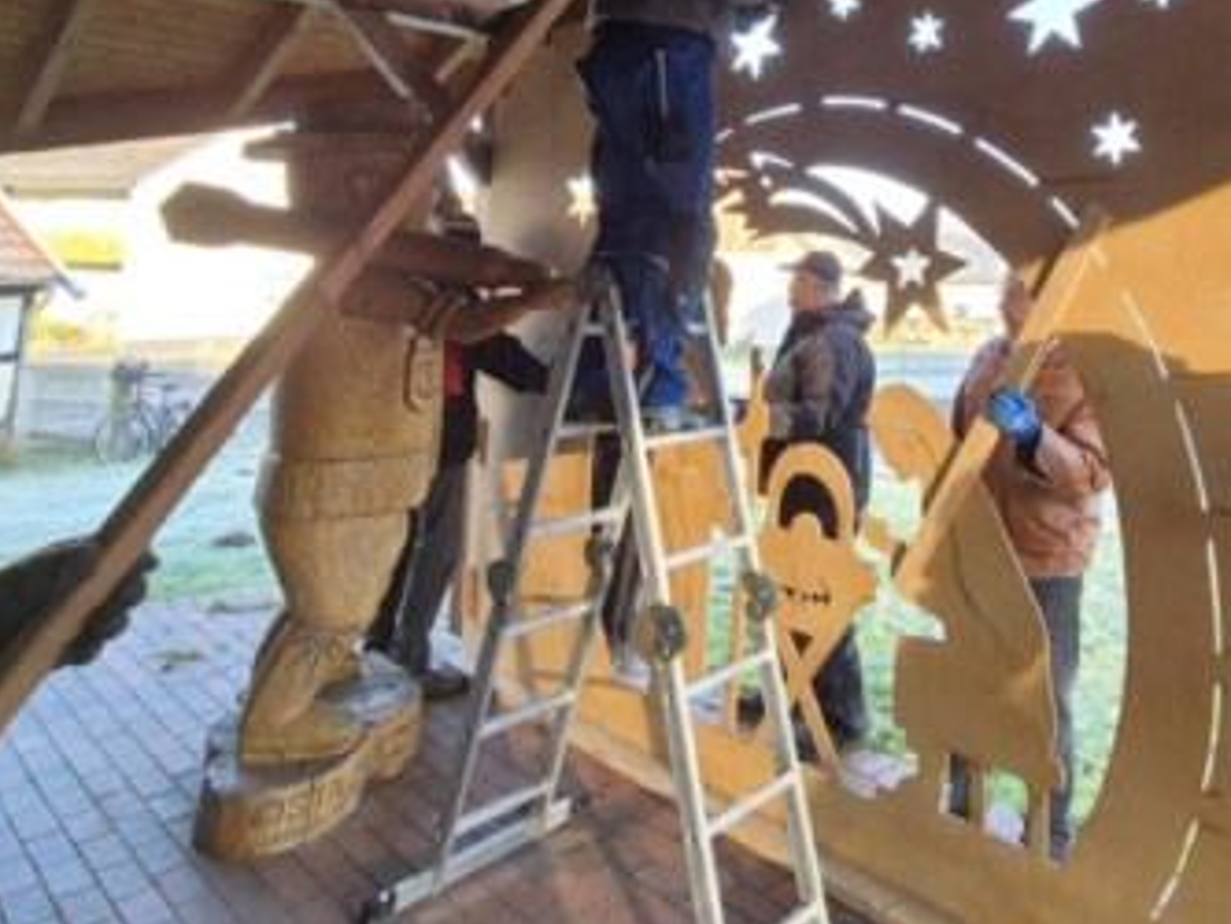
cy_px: 192
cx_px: 847
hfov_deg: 67.0
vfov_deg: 51.7
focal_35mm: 25
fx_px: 889
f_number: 2.2
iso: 320
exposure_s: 1/359
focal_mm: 2.2
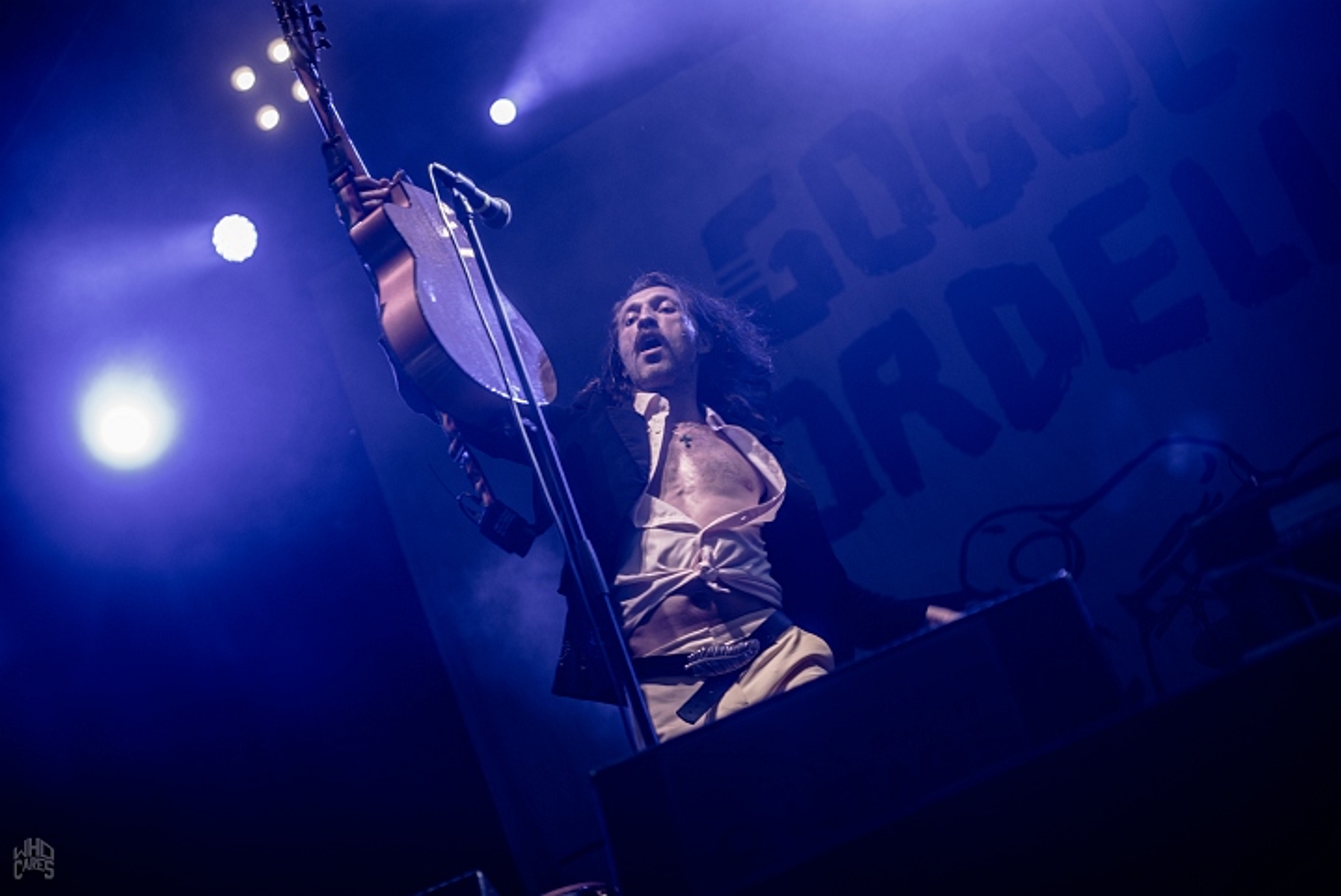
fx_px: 2609
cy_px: 448
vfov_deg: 19.5
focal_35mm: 70
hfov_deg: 28.8
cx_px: 670
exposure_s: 1/100
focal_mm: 70
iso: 250
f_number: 2.8
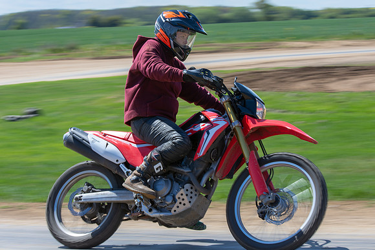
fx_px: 1242
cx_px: 193
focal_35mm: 119
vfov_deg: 11.5
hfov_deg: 17.2
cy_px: 108
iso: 125
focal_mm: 70
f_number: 8
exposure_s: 1/160
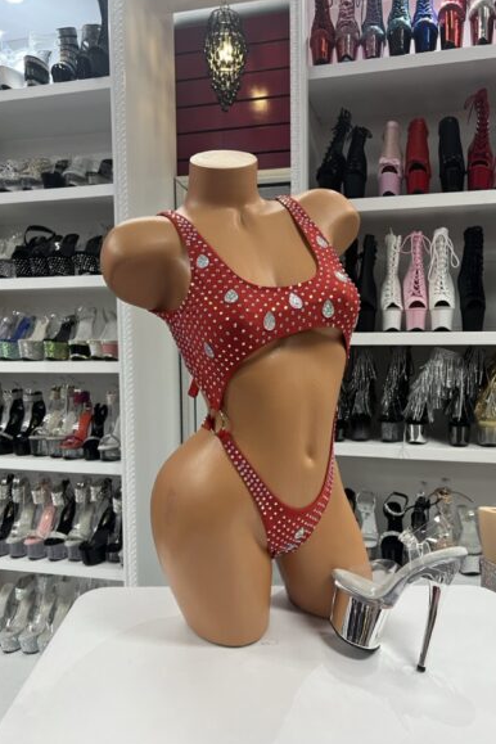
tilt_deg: -3.3
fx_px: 579
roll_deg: +1.2
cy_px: 374
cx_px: 281
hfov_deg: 46.3
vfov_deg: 65.5
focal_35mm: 28
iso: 100
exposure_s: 1/60
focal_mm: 5.7
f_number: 1.5
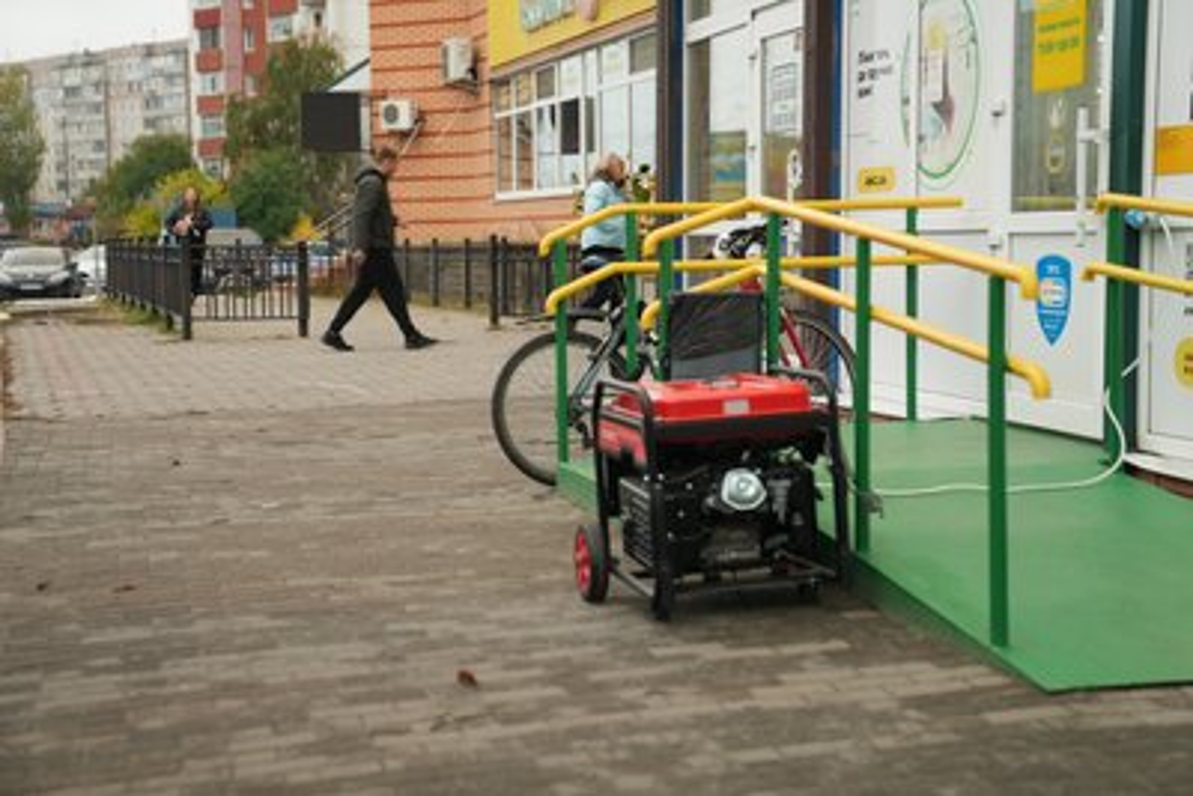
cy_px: 398
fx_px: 2022
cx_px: 596
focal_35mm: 61
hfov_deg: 32.9
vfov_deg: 22.3
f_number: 2.8
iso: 160
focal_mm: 61
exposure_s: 1/50
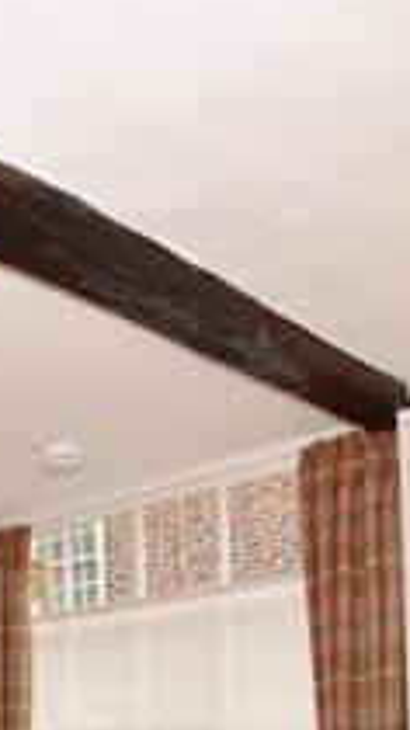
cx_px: -136
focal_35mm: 49
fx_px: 948
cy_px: 718
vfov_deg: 37.9
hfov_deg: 21.8
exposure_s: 1/160
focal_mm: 10
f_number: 6.3
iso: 200
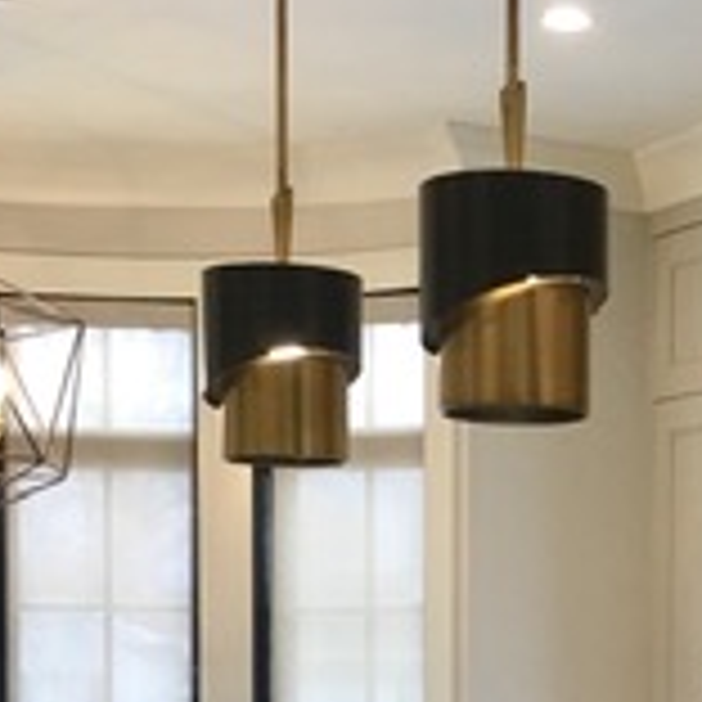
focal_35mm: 105
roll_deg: -1.2
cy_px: 846
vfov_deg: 15.9
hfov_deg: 16.0
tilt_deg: -3.9
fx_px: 2409
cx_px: 796
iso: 40
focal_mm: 4.15
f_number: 2.2
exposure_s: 1/30
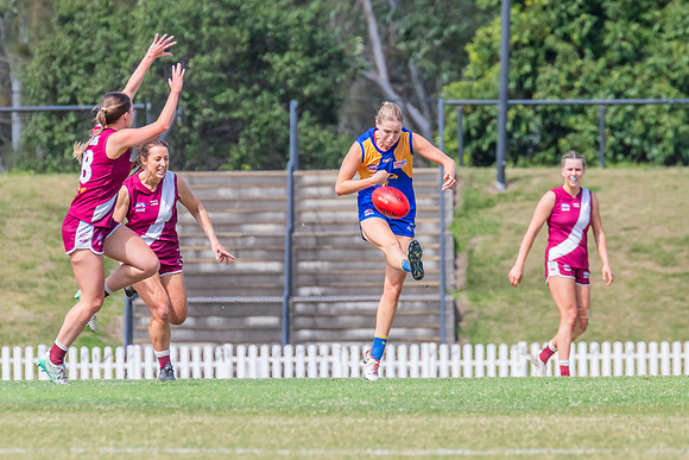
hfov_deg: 2.7
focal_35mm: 751
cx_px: 350
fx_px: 14379
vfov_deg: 1.8
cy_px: 196
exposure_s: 1/1250
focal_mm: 420
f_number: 9
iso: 800
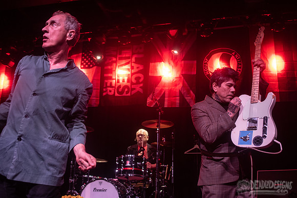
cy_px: 107
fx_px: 311
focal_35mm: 38
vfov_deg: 35.3
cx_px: 160
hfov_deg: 51.0
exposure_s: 1/160
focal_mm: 35
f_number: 3.2
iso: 2000
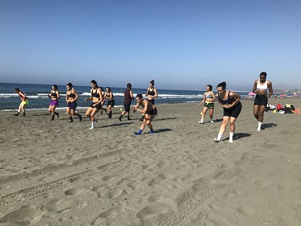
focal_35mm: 28
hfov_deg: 63.4
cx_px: 150
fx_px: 244
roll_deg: -2.7
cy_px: 113
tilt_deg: -3.9
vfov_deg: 49.8
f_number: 1.8
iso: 20
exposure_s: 1/3195
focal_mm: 3.99
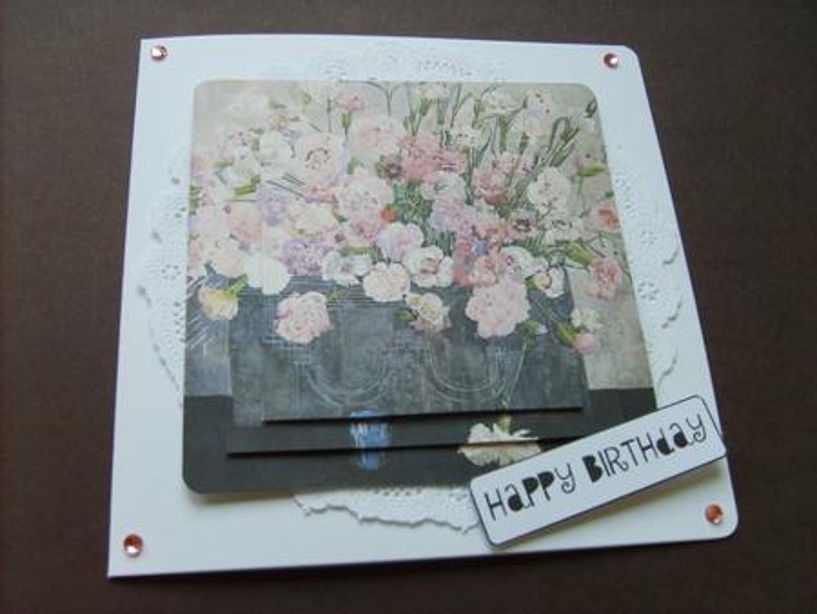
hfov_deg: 52.6
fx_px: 827
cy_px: 307
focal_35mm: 35
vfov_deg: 40.7
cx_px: 408
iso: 80
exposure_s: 1/30
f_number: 2.8
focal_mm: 5.8
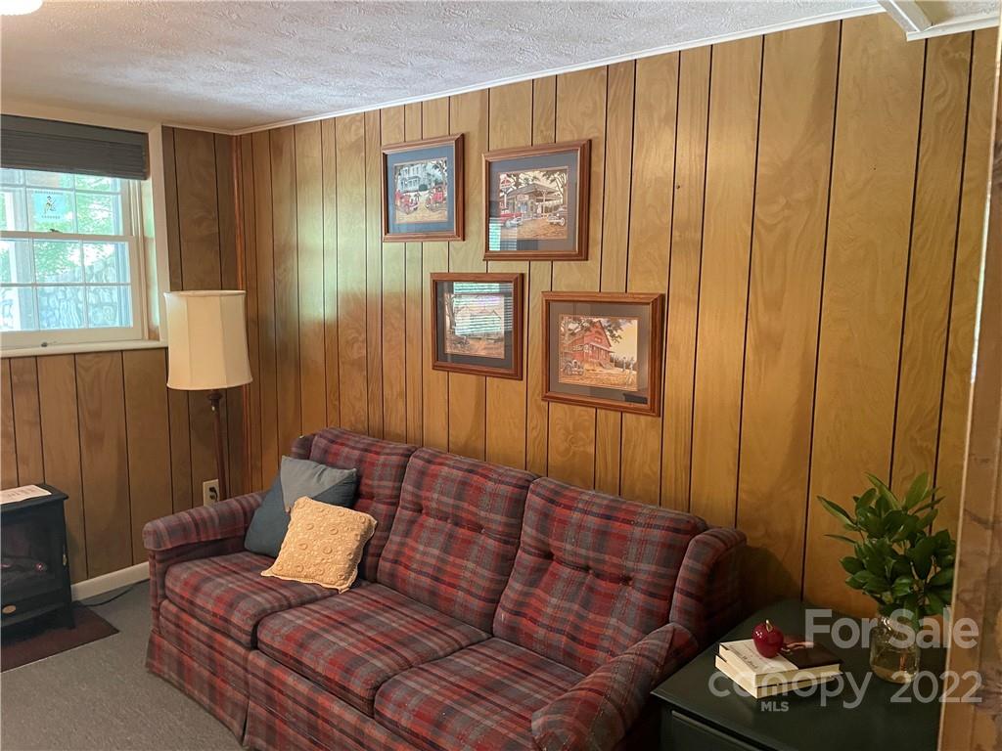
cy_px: 376
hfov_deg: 67.3
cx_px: 501
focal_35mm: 26
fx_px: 753
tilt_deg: -8.2
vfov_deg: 53.1
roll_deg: -0.9
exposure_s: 1/40
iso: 640
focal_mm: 4.2
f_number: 1.6
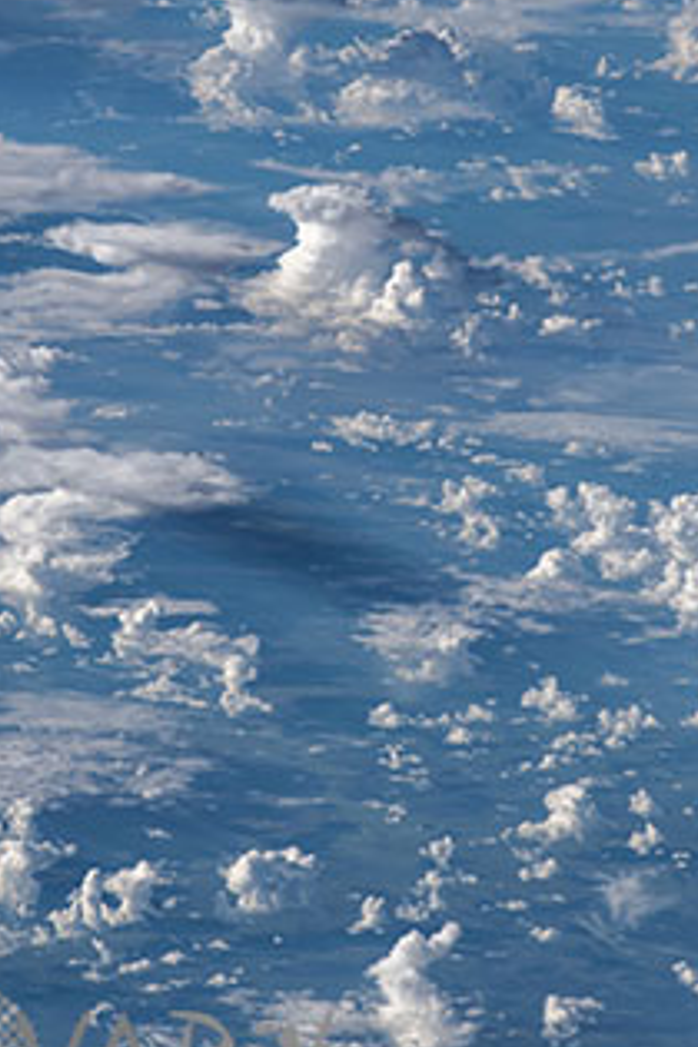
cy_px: 223
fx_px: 20299
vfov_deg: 3.0
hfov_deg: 2.0
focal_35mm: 698
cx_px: 386
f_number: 8
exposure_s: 1/1000
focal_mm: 400
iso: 200
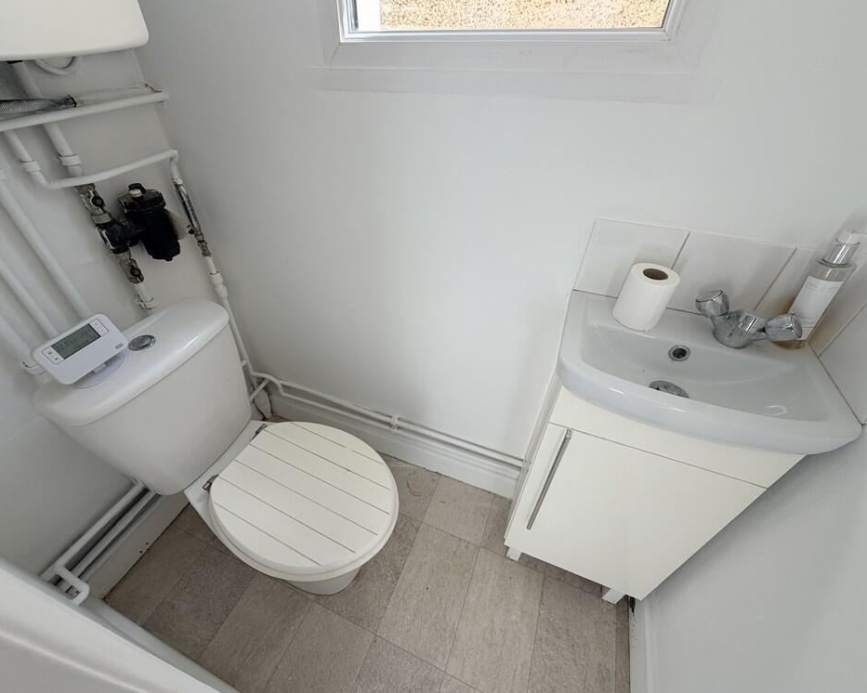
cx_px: 414
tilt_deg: -39.0
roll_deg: +0.7
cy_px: 346
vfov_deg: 84.0
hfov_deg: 96.7
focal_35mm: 15
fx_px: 385
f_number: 2.2
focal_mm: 2.22
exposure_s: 1/152
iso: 40
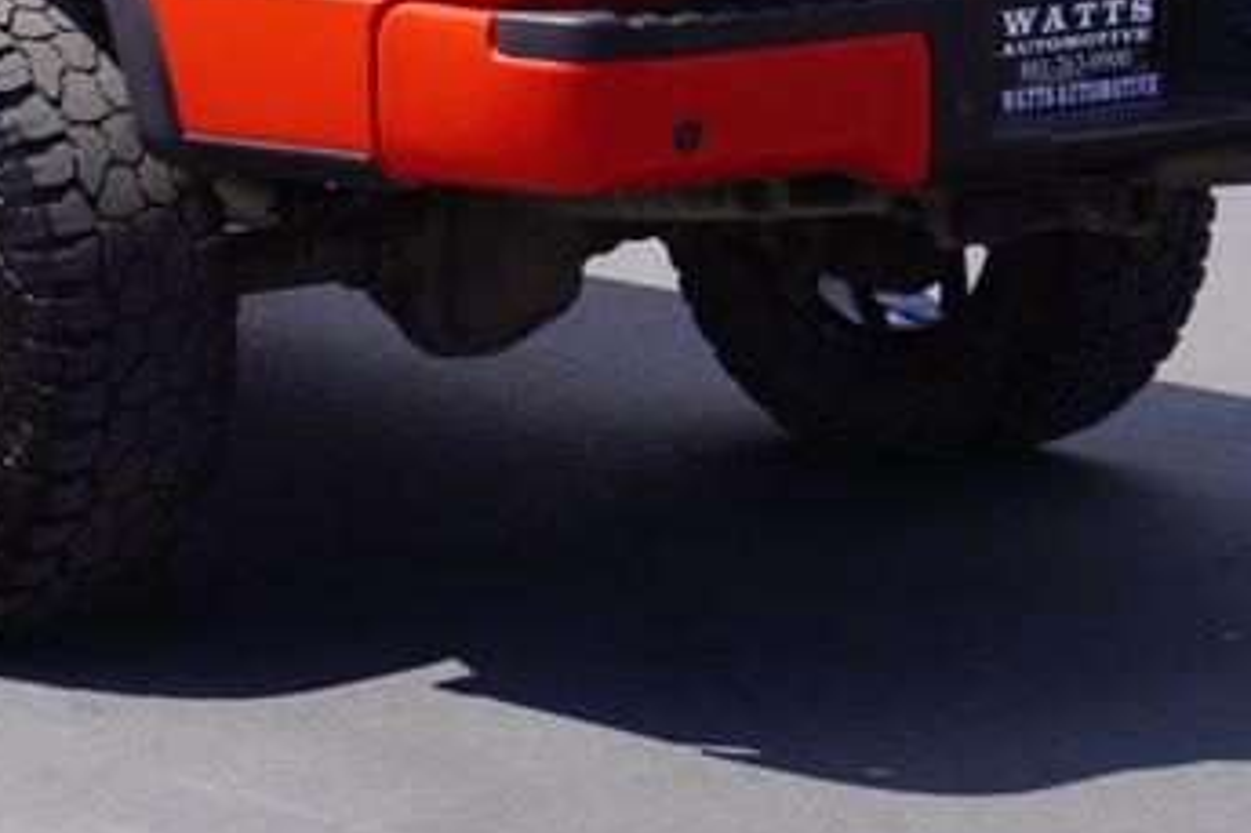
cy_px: -178
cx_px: -25
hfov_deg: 12.9
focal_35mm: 156
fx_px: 5435
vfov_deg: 8.7
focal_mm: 35
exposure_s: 1/125
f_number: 10
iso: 100
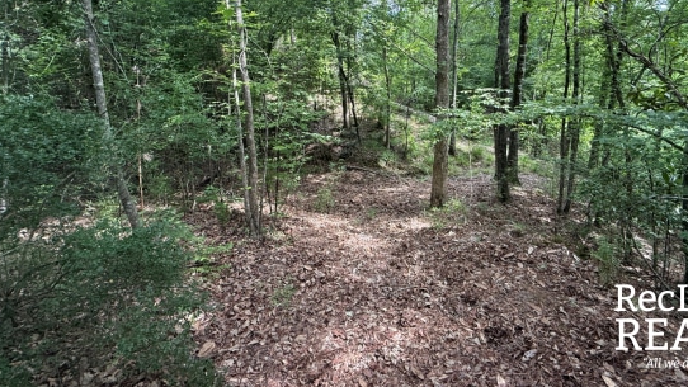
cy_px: 126
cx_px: 387
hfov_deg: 92.2
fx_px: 328
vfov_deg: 59.5
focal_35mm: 18
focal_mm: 2.22
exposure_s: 1/99
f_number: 2.2
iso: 80
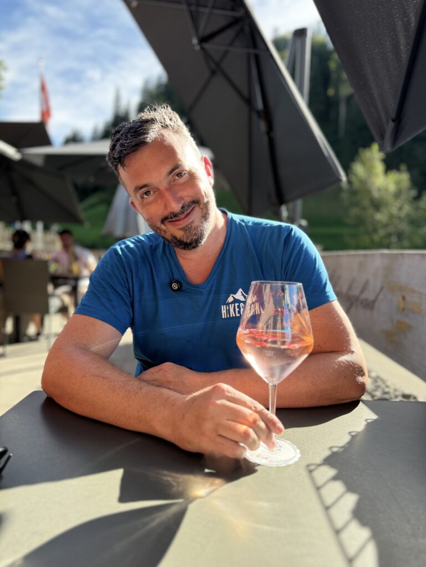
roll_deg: -1.4
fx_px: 394
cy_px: 284
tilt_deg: -3.4
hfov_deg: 56.8
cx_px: 213
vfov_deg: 71.6
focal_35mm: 24
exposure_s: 1/723
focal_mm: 6.76
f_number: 1.78
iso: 80
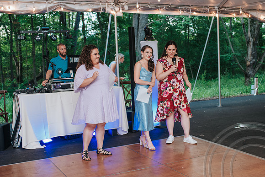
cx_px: 162
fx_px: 362
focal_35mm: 49
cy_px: 95
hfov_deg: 40.0
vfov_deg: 27.5
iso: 450
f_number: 2.8
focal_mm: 35
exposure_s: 1/125
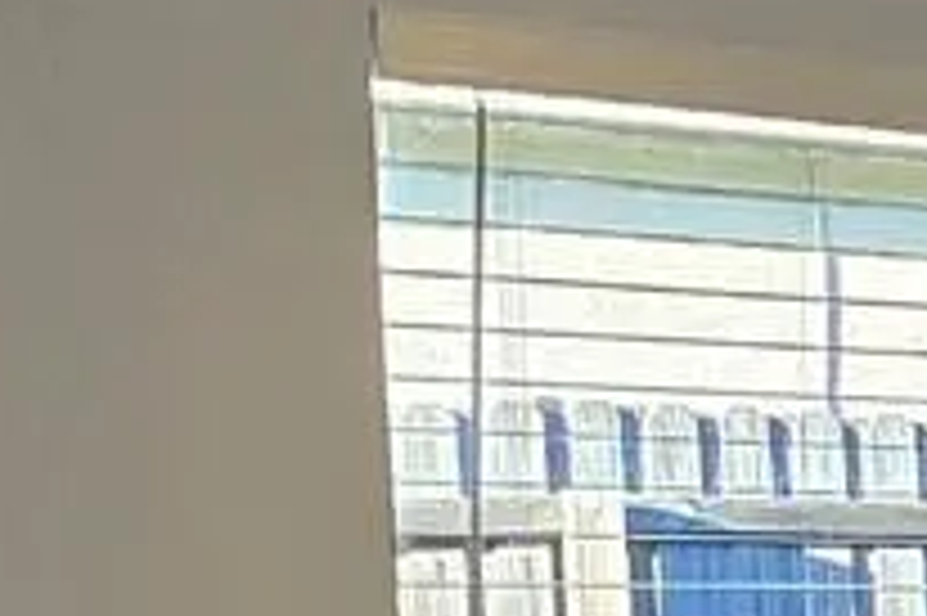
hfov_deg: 18.1
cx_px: 1228
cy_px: 1228
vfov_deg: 11.7
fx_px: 2702
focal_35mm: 105
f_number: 2.2
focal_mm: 2.2
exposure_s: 1/60
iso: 80
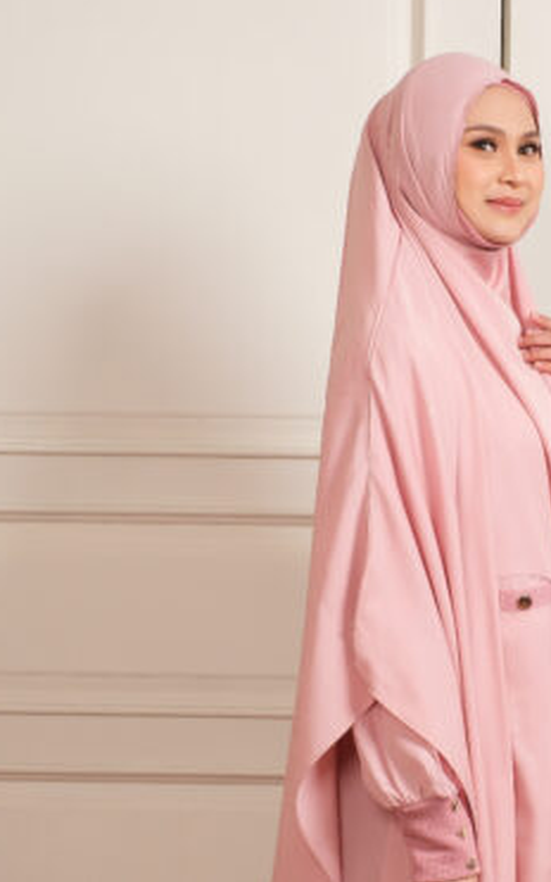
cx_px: 457
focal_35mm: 149
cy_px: 552
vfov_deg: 14.0
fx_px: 3579
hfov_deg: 8.8
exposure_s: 1/200
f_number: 7.1
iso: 250
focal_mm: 35
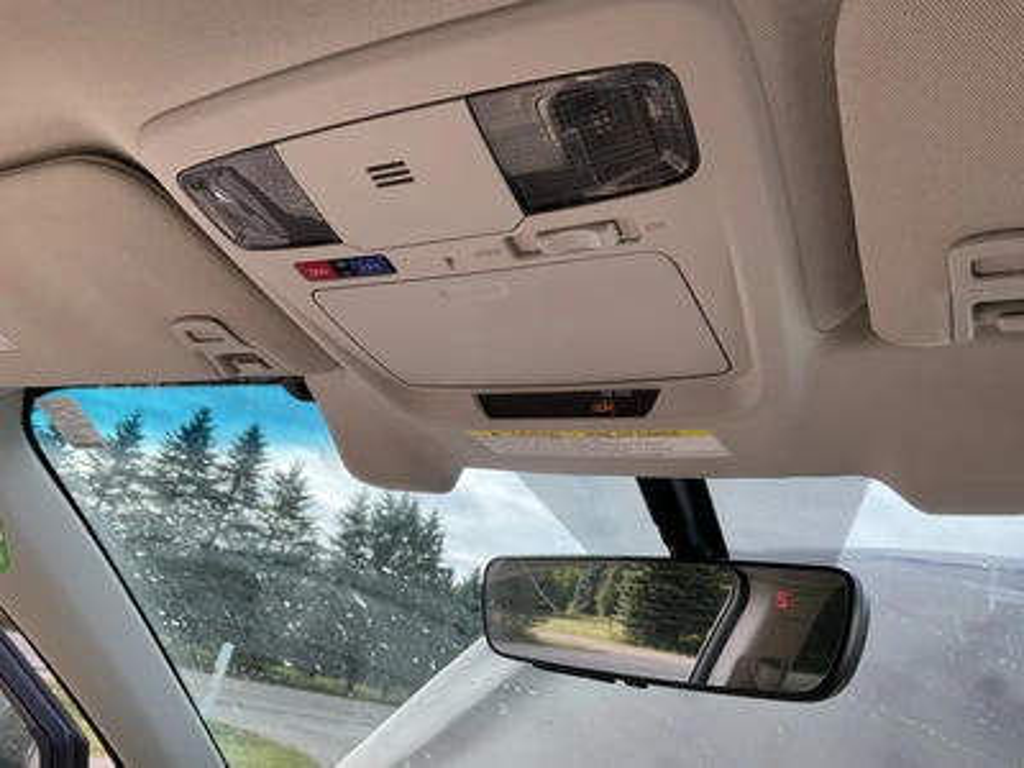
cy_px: 384
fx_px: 858
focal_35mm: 29
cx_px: 512
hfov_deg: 61.7
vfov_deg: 48.2
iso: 25
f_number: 1.8
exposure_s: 1/260
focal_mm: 3
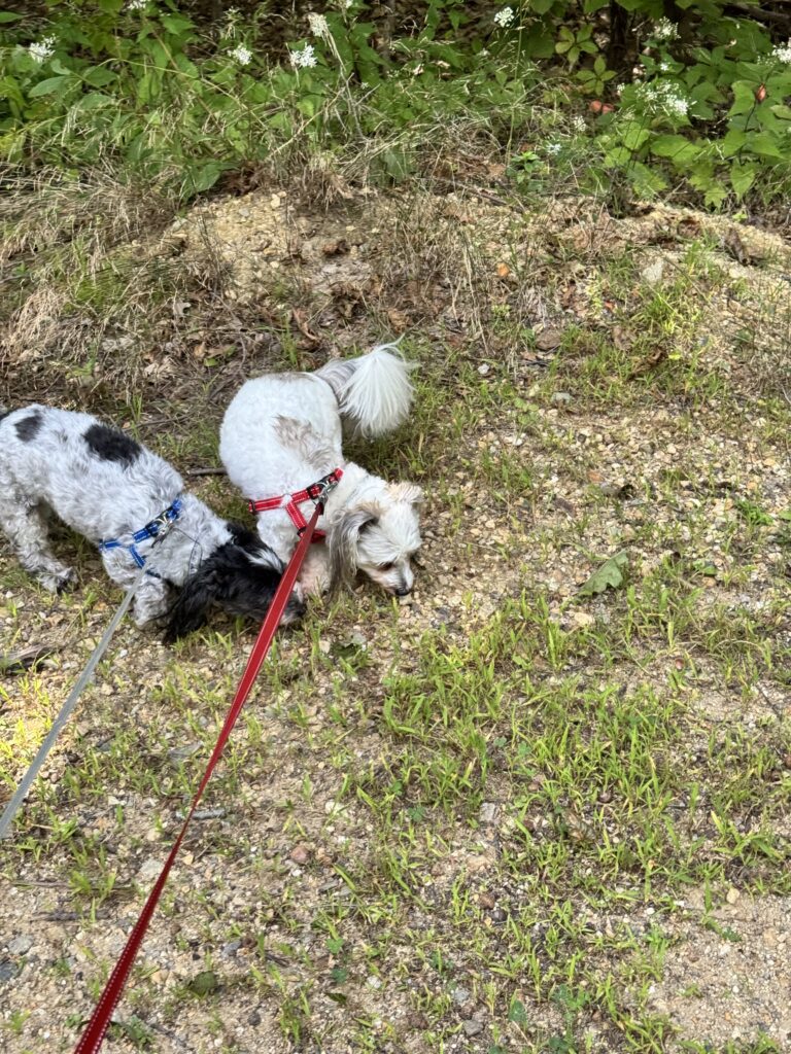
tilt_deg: -24.9
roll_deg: +2.9
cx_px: 396
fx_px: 1462
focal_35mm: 48
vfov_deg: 39.7
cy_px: 527
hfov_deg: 30.3
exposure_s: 1/277
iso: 64
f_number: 1.78
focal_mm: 6.76
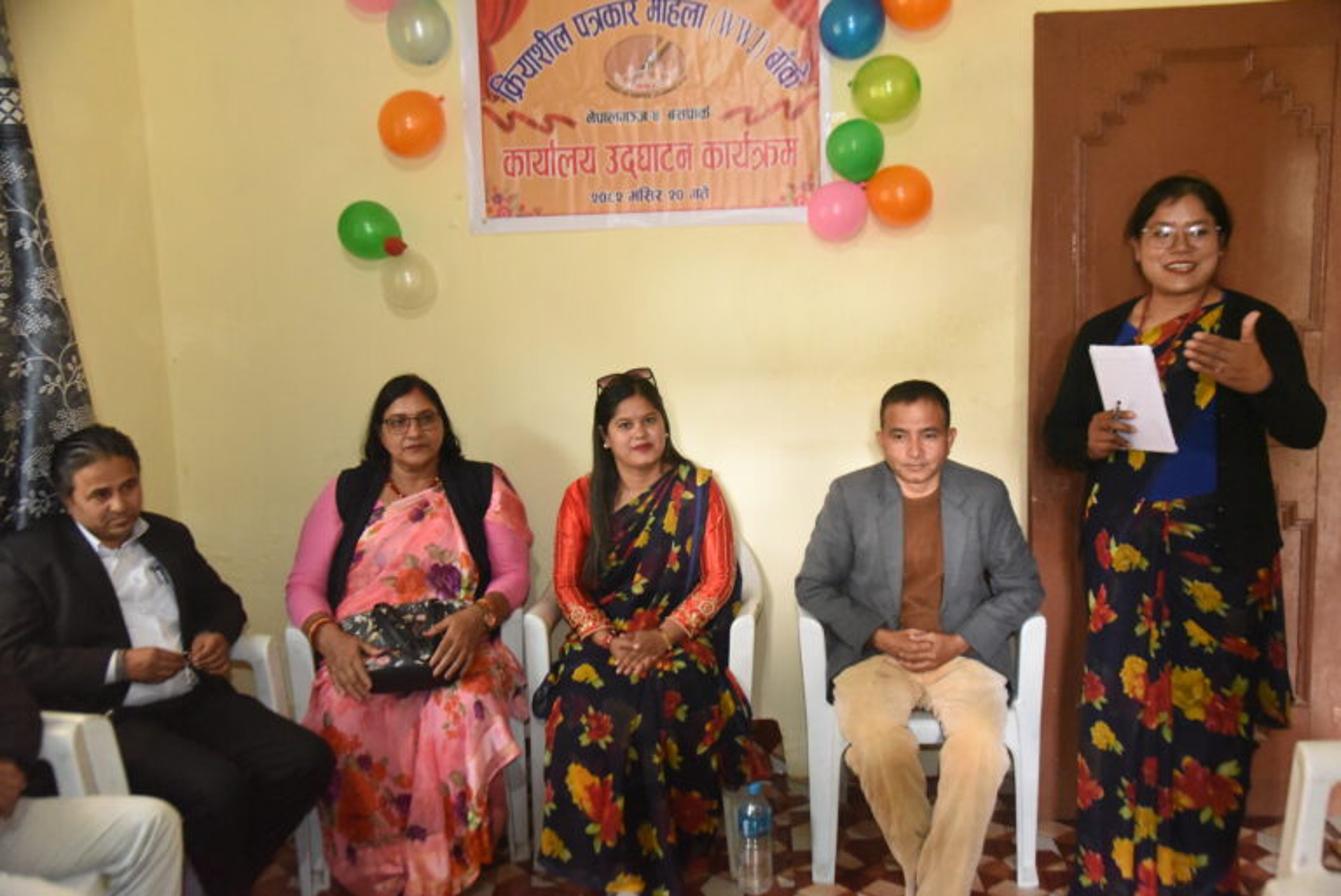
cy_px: 448
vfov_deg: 42.4
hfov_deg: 60.3
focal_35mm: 31
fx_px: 1155
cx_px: 670
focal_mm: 31
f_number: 4.5
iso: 12800
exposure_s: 1/100
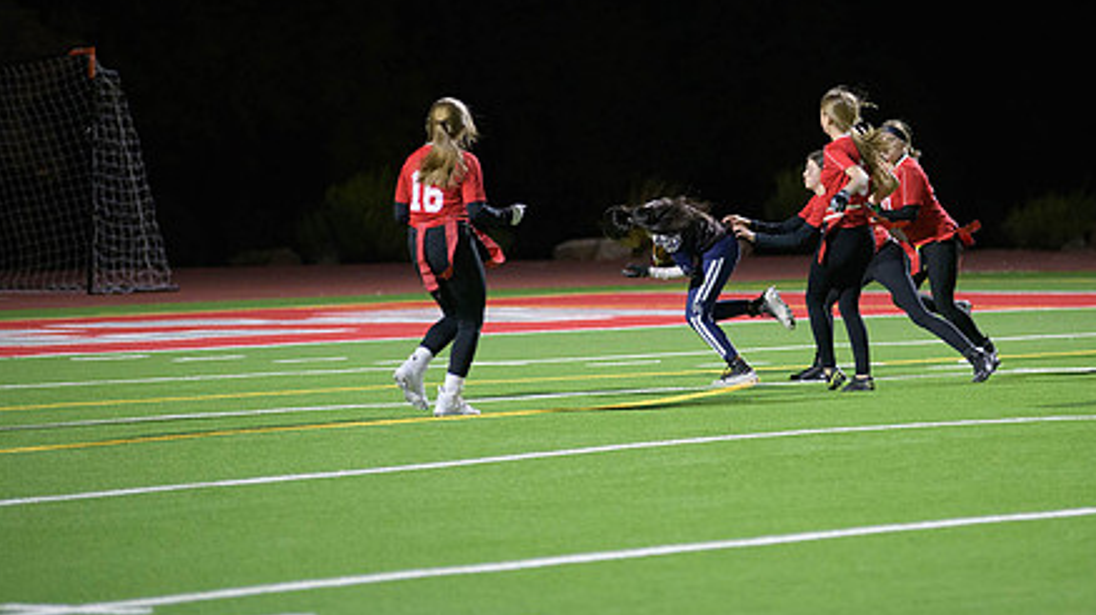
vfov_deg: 5.3
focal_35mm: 229
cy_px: 224
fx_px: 6653
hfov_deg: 9.4
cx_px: 706
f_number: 2.8
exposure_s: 1/640
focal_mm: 165
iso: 4500
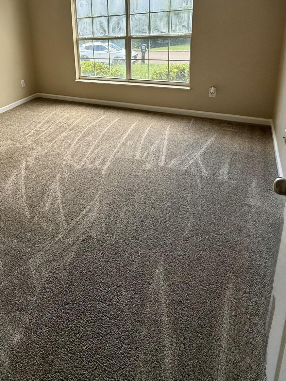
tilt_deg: -15.1
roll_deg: +4.6
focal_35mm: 24
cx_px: 82
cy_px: 92
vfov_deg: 66.8
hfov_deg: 54.9
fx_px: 264
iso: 64
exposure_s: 1/177
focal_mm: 2.22
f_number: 2.2
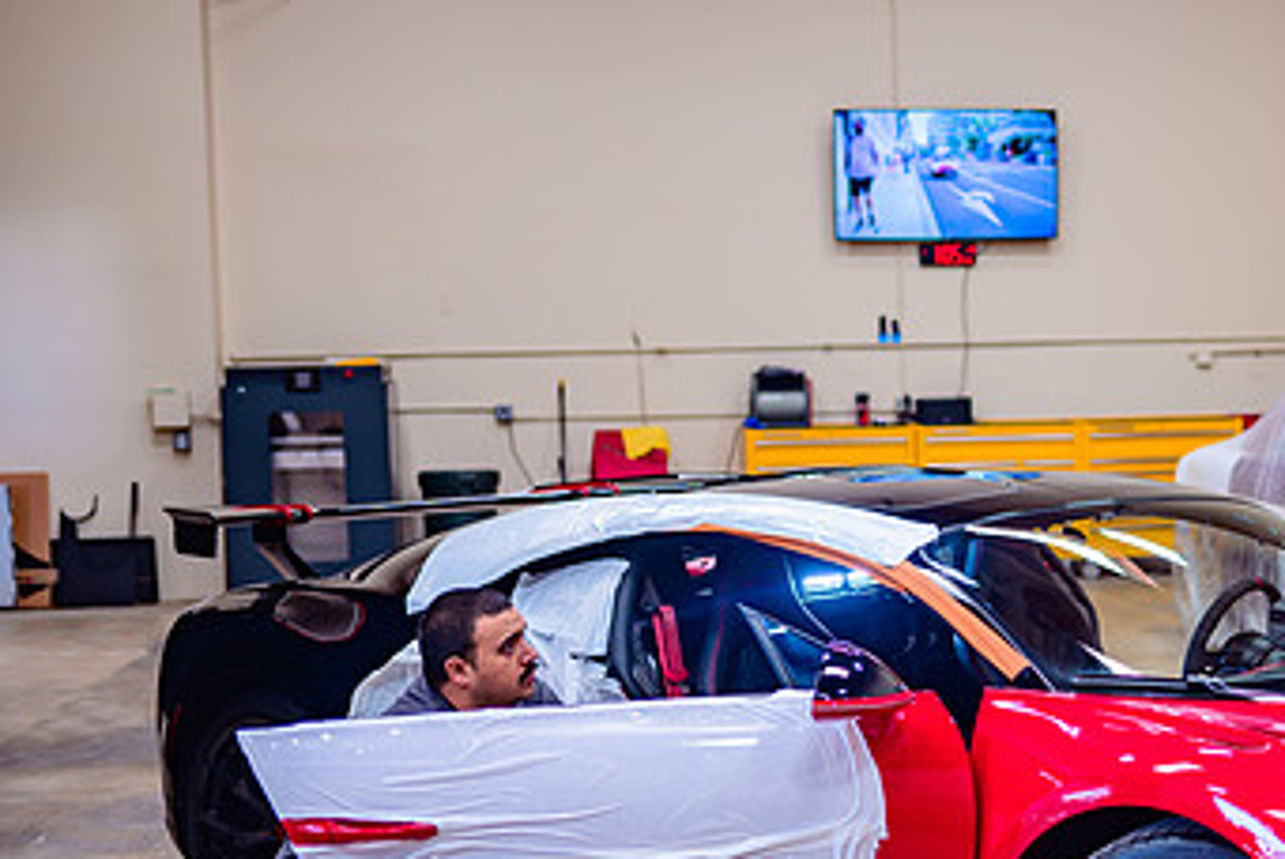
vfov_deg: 20.0
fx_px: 2429
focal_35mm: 68
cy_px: 578
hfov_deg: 29.0
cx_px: 1021
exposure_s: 1/100
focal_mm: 40
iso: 100
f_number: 2
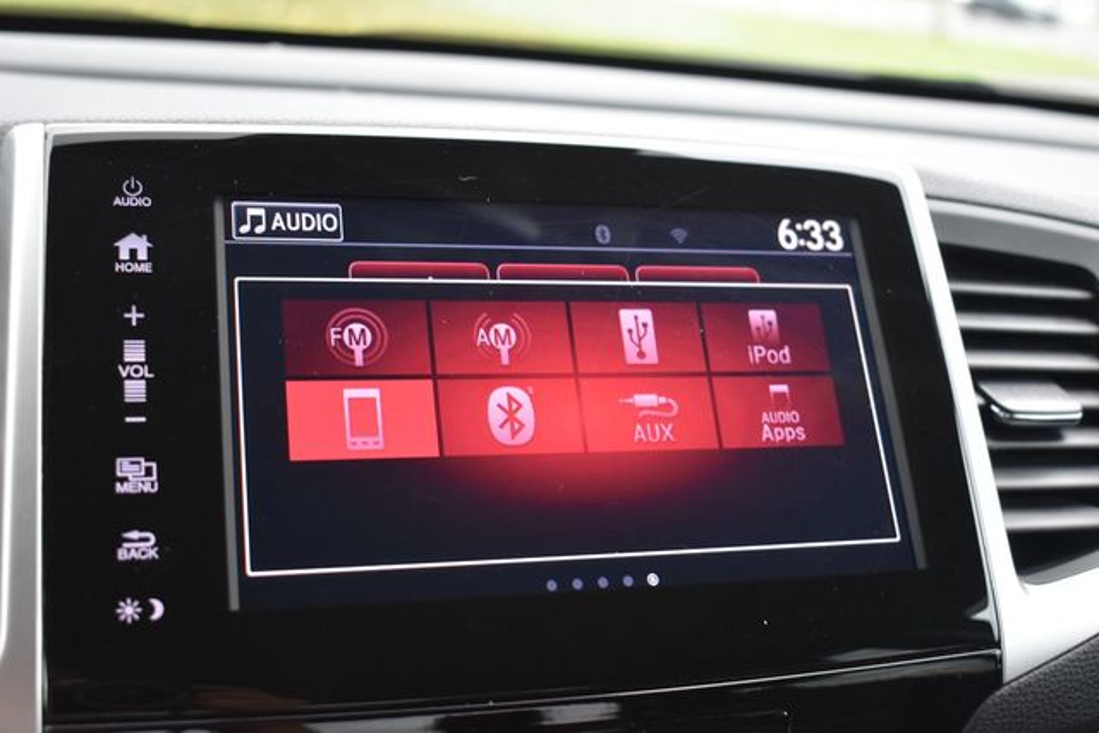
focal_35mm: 45
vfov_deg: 29.9
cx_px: 550
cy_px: 366
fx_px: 1374
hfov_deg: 43.6
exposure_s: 1/125
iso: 800
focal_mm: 30
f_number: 4.2
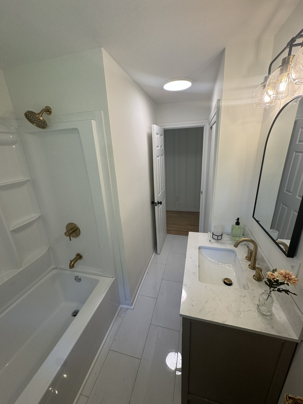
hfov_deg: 85.7
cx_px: 152
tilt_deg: -20.7
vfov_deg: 102.1
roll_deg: +4.1
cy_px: 202
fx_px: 163
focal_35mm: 14
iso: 100
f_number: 2.2
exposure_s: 1/120
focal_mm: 2.22
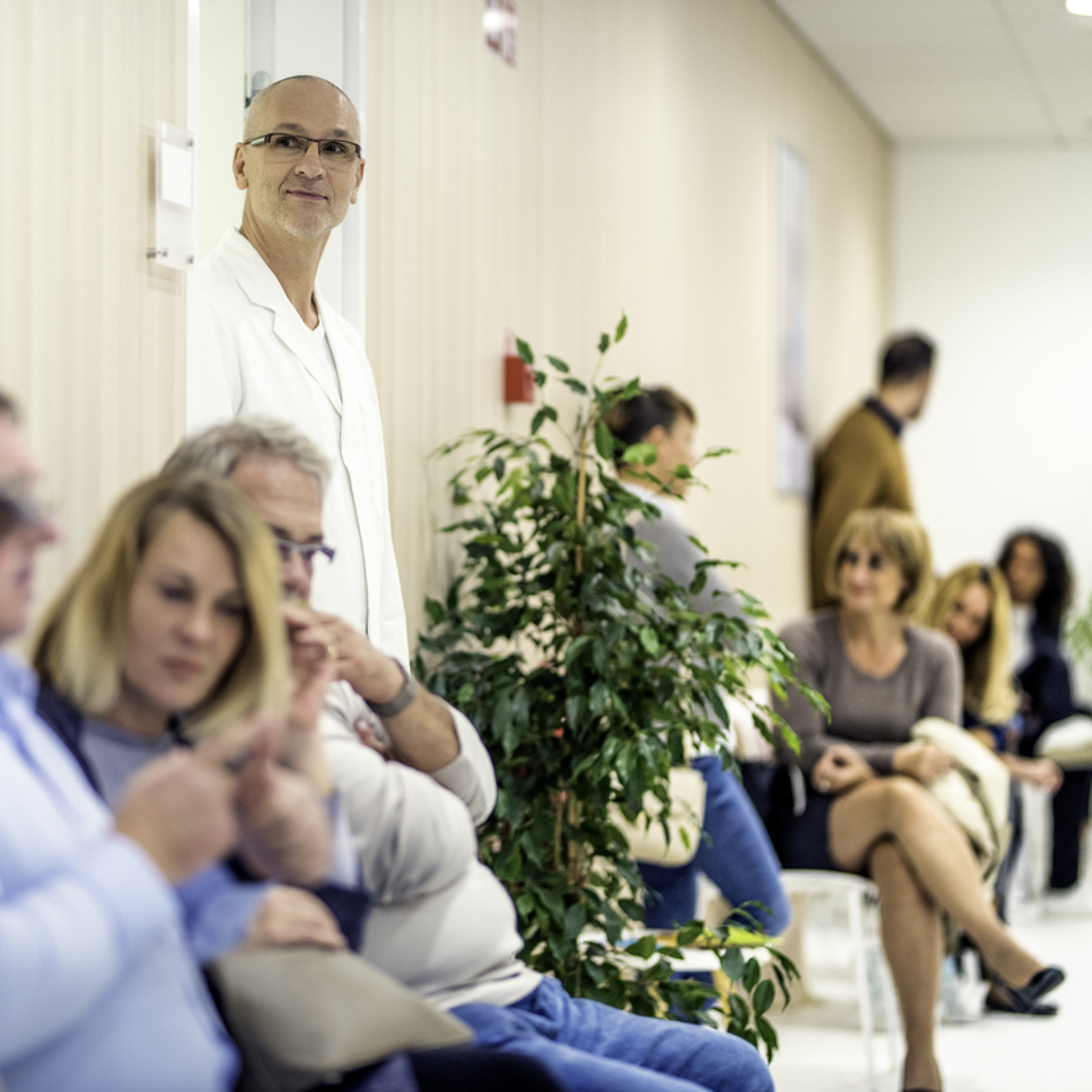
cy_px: 545
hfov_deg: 16.0
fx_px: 3890
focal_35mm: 109
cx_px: 388
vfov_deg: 16.0
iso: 400
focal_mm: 85
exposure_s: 1/350
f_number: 1.4
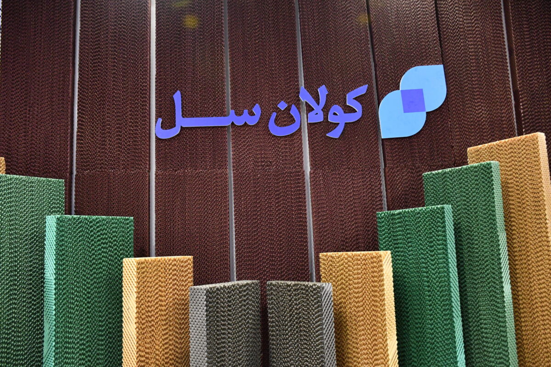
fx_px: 459
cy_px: 184
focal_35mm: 30
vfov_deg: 43.6
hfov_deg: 61.9
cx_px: 276
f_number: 3.5
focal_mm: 20
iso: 2800
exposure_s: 1/125
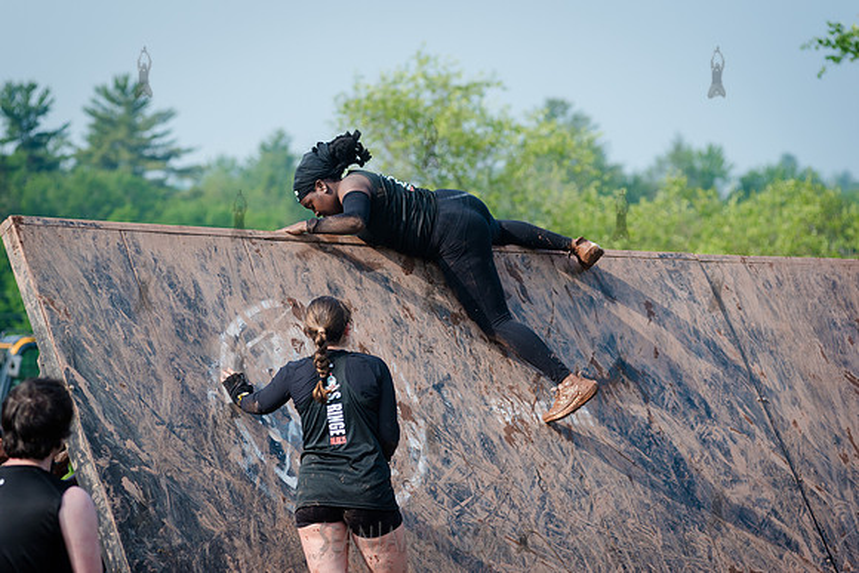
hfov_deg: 14.2
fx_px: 3461
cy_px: 286
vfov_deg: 9.5
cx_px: 430
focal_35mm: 145
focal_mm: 145
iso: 250
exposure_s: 1/1000
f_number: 4.5
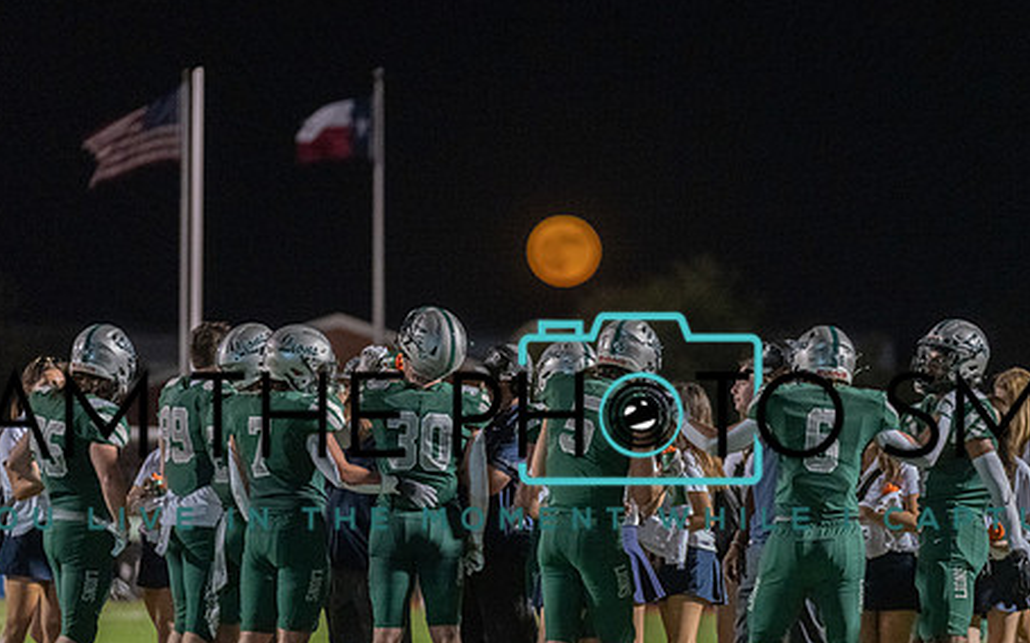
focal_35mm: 233
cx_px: 570
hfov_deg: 9.0
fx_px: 6538
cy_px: 420
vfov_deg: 5.6
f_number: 2.8
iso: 10000
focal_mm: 170
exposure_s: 1/1000
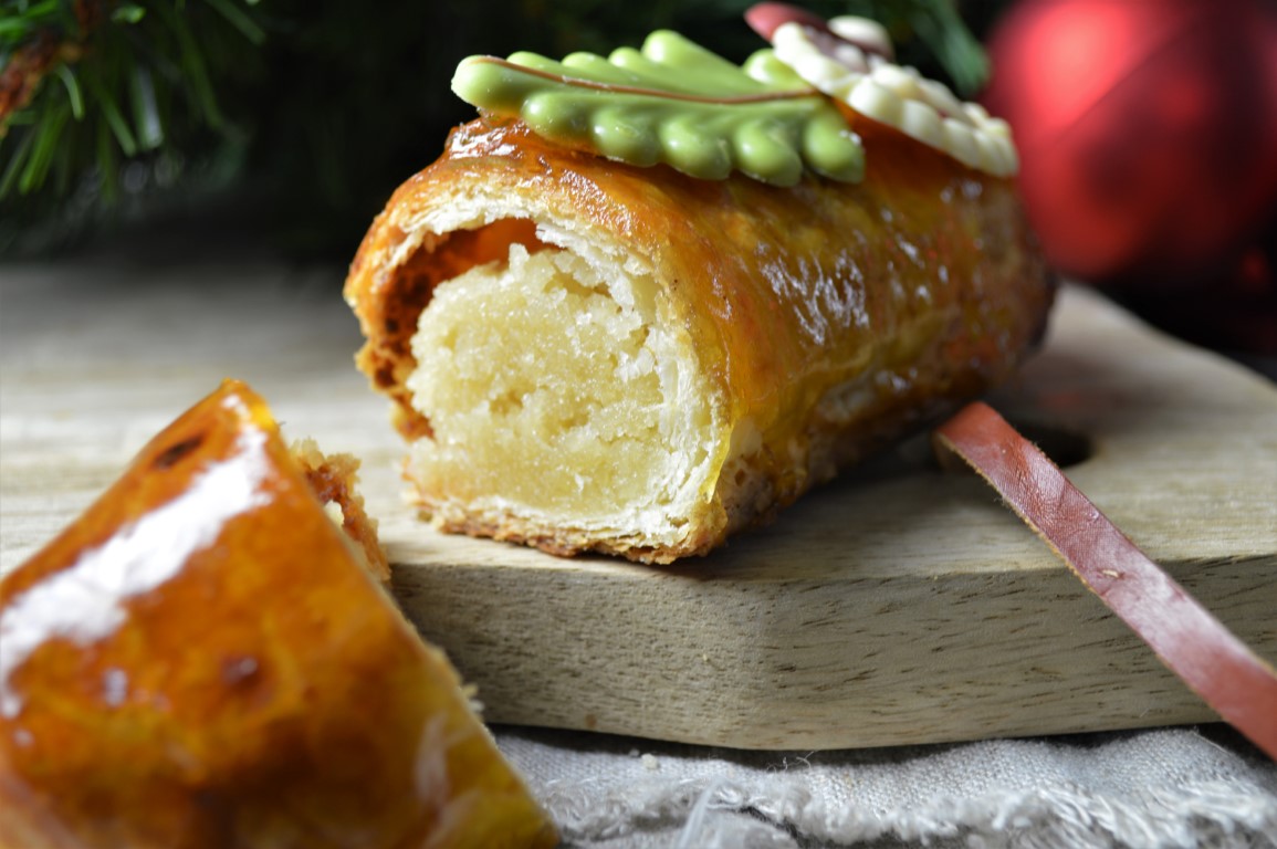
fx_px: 1807
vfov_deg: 26.4
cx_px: 638
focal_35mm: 51
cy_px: 424
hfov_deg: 38.9
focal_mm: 34
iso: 100
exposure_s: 1/3
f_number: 5
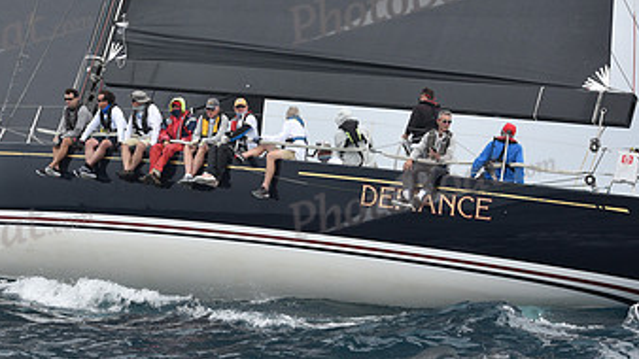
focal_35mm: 126
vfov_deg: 9.6
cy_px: 120
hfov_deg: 17.0
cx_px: 193
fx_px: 2135
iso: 250
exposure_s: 1/800
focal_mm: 70
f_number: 7.1
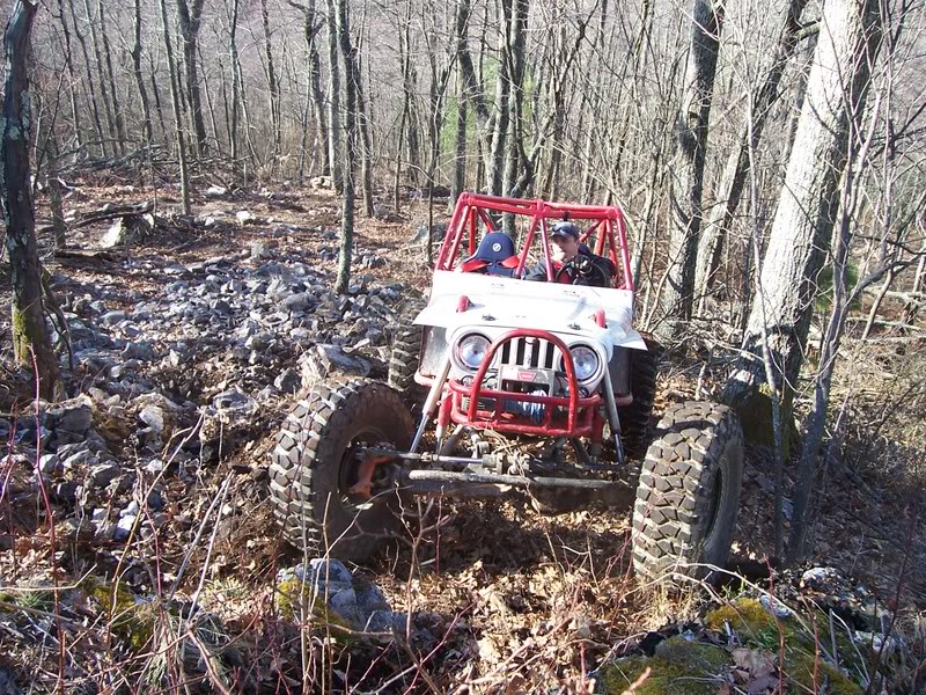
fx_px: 910
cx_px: 463
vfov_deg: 41.8
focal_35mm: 34
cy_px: 348
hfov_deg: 54.0
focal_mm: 5.6
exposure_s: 1/180
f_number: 2.7
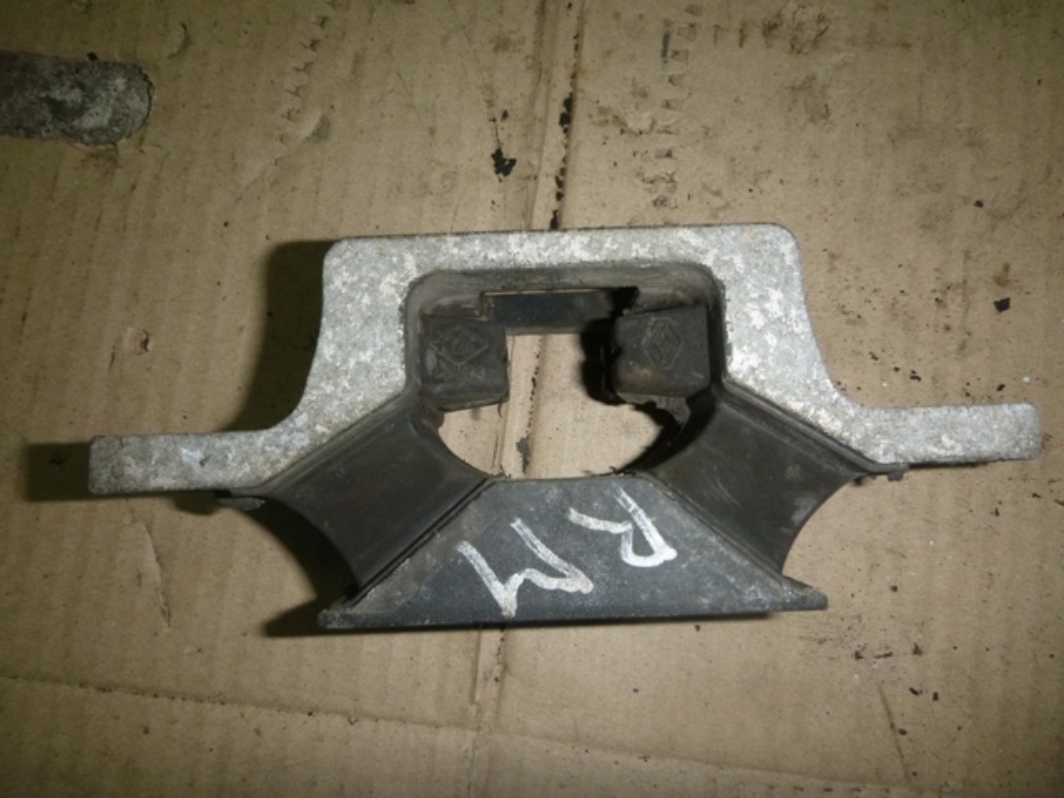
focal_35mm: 25
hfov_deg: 69.4
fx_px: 768
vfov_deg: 54.9
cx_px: 532
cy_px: 399
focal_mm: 4.5
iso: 200
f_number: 3.9
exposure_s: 1/60
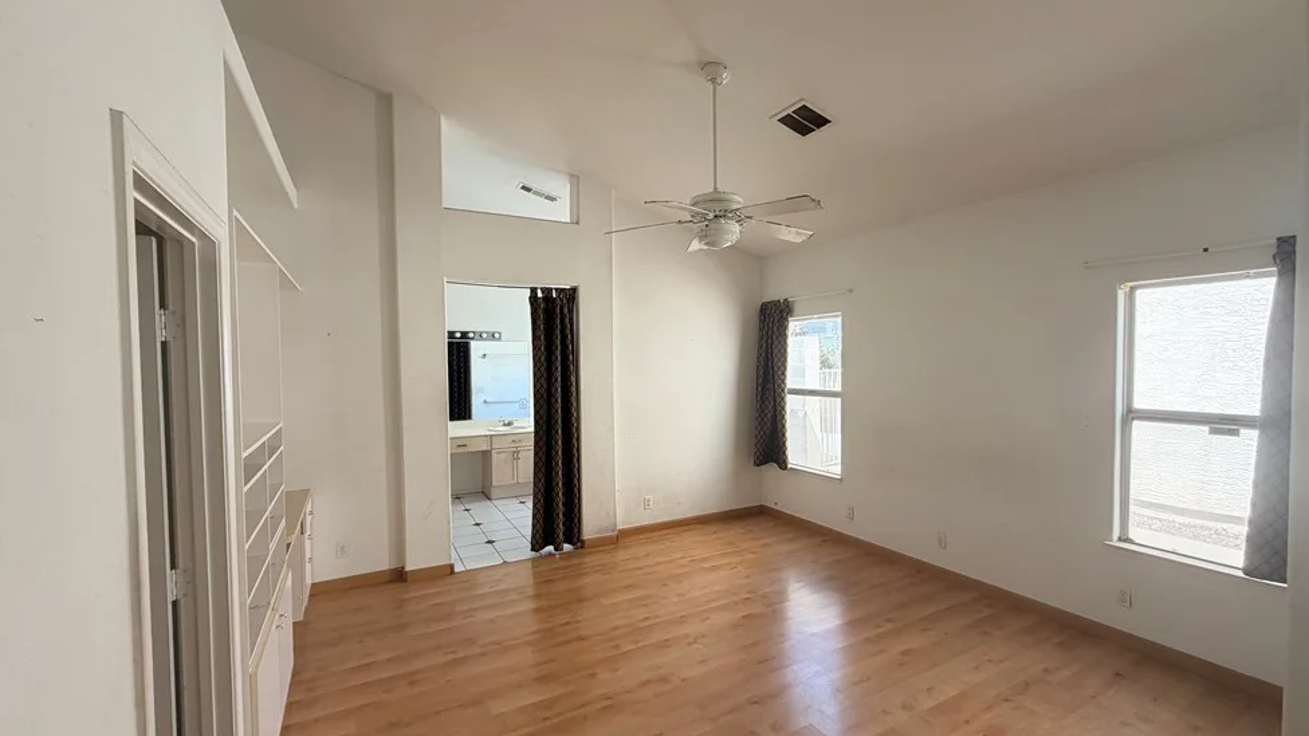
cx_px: 669
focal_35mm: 16
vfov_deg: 67.1
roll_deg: +0.0
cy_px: 375
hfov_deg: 99.4
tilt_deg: -3.2
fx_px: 555
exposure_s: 1/121
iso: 64
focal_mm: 2.22
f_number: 2.2
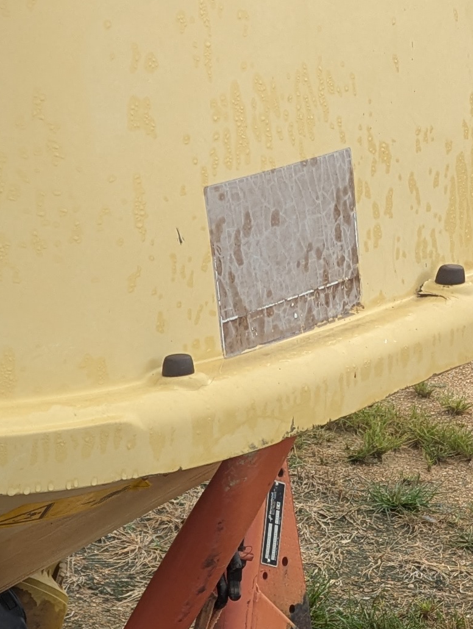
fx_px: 1727
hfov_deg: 14.6
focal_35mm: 95
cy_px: 655
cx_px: -221
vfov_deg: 19.9
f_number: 1.85
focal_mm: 6.81
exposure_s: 1/354
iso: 38
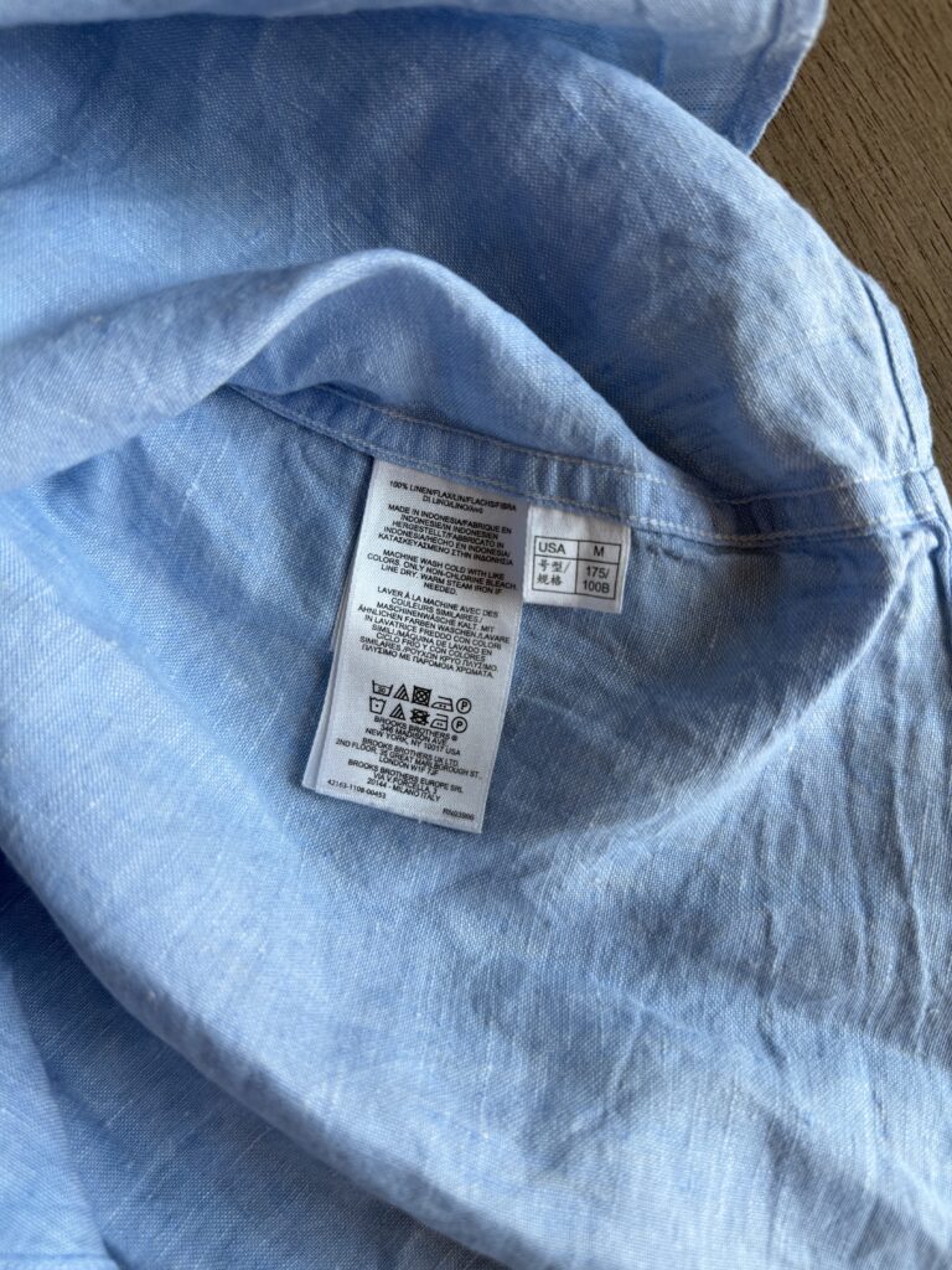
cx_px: 476
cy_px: 635
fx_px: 880
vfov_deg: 71.6
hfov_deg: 56.8
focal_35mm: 24
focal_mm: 6.76
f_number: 1.78
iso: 50
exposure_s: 1/121
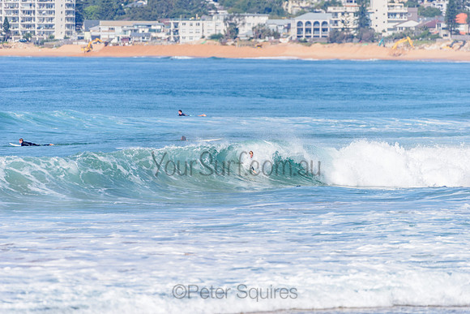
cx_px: 235
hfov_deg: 4.1
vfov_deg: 2.8
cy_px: 157
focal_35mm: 500
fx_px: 6529
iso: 140
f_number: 5.6
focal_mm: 500
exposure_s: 1/2000
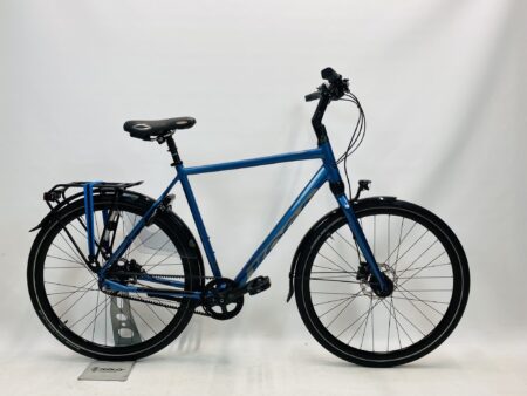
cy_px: 198
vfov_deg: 53.1
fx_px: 396
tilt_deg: -4.3
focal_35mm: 26
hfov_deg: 67.3
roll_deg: -0.5
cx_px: 264
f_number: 1.8
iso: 50
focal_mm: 4.25
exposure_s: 1/100
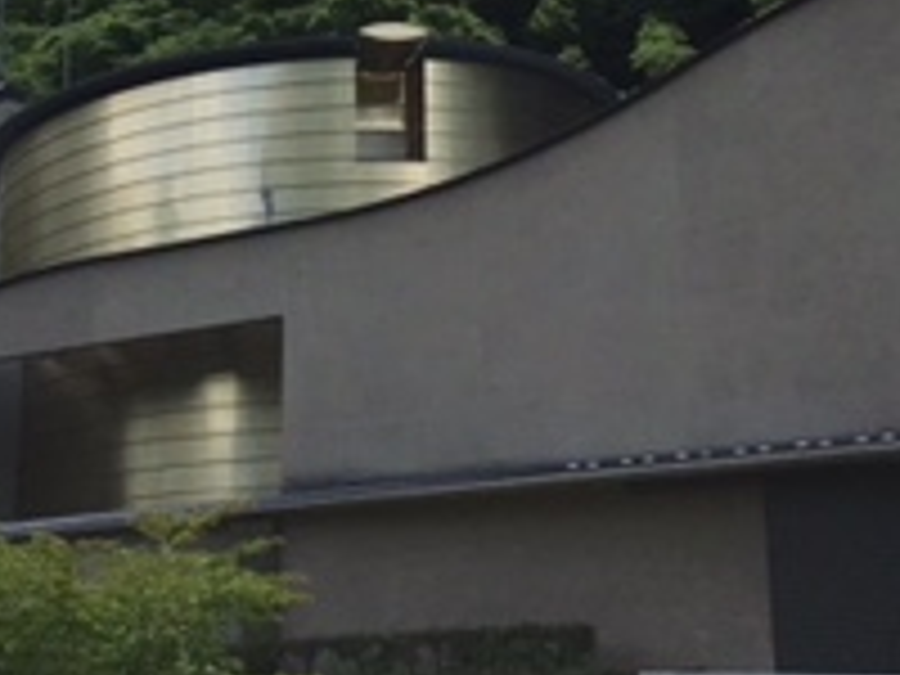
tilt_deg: +18.4
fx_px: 2574
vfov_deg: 14.4
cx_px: 333
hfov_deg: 19.8
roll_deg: +1.5
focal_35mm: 99
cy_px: -144
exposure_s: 1/2203
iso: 25
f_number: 2.4
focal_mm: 3.3
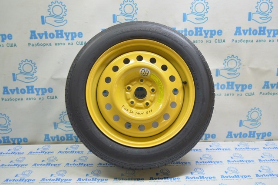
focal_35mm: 33
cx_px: 139
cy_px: 92
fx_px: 255
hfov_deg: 57.3
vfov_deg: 39.9
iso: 400
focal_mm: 22
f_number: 3.8
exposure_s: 1/40
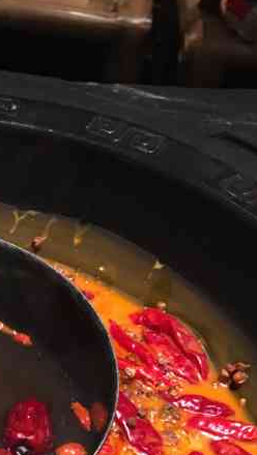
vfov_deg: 29.9
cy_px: 421
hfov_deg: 16.8
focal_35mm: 67
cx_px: -98
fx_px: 810
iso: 100
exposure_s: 1/17
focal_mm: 4.15
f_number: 2.2
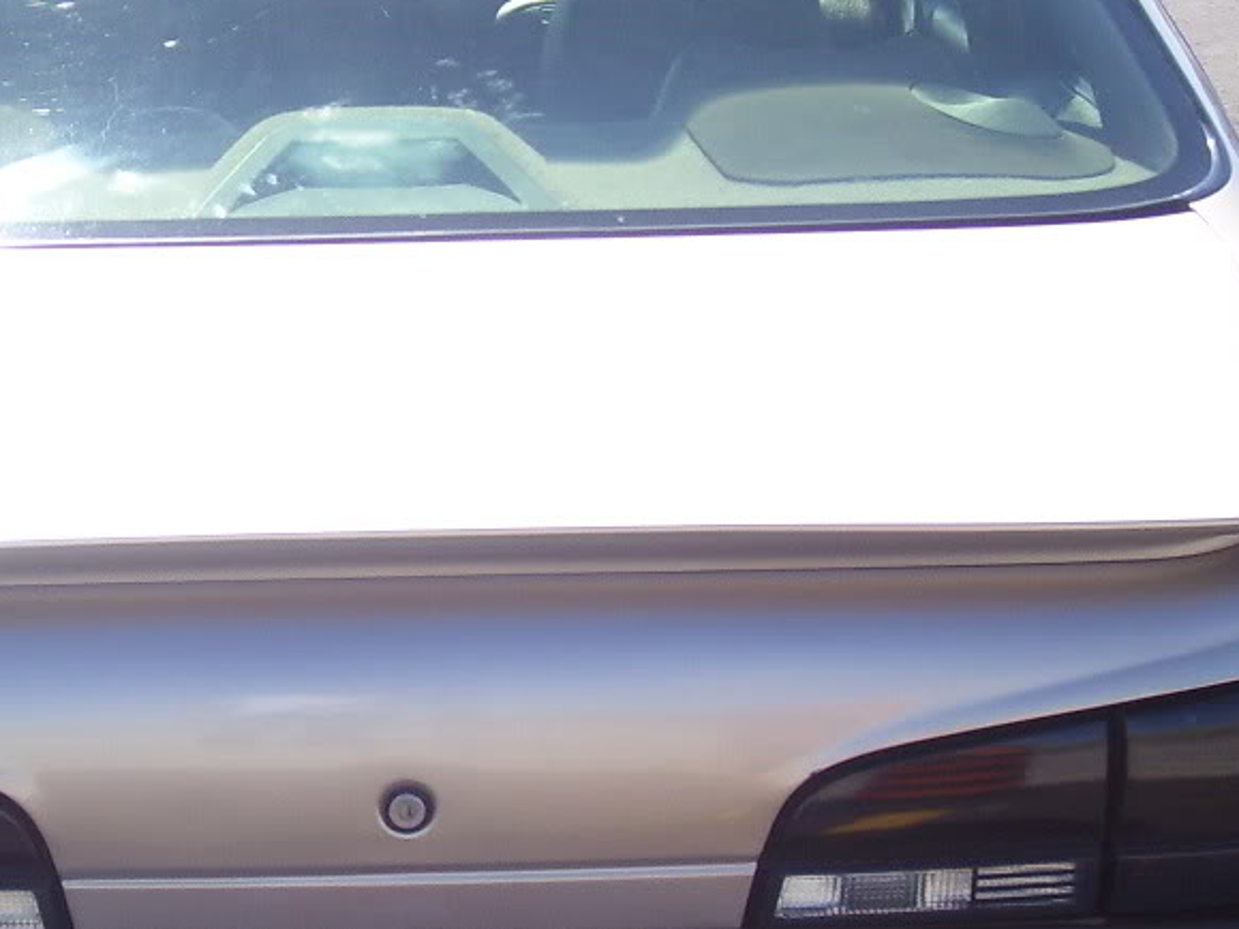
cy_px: 557
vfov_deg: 12.5
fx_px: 4223
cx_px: 315
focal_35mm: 118
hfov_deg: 16.6
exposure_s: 1/750
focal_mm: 8.6
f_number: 3.4
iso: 80
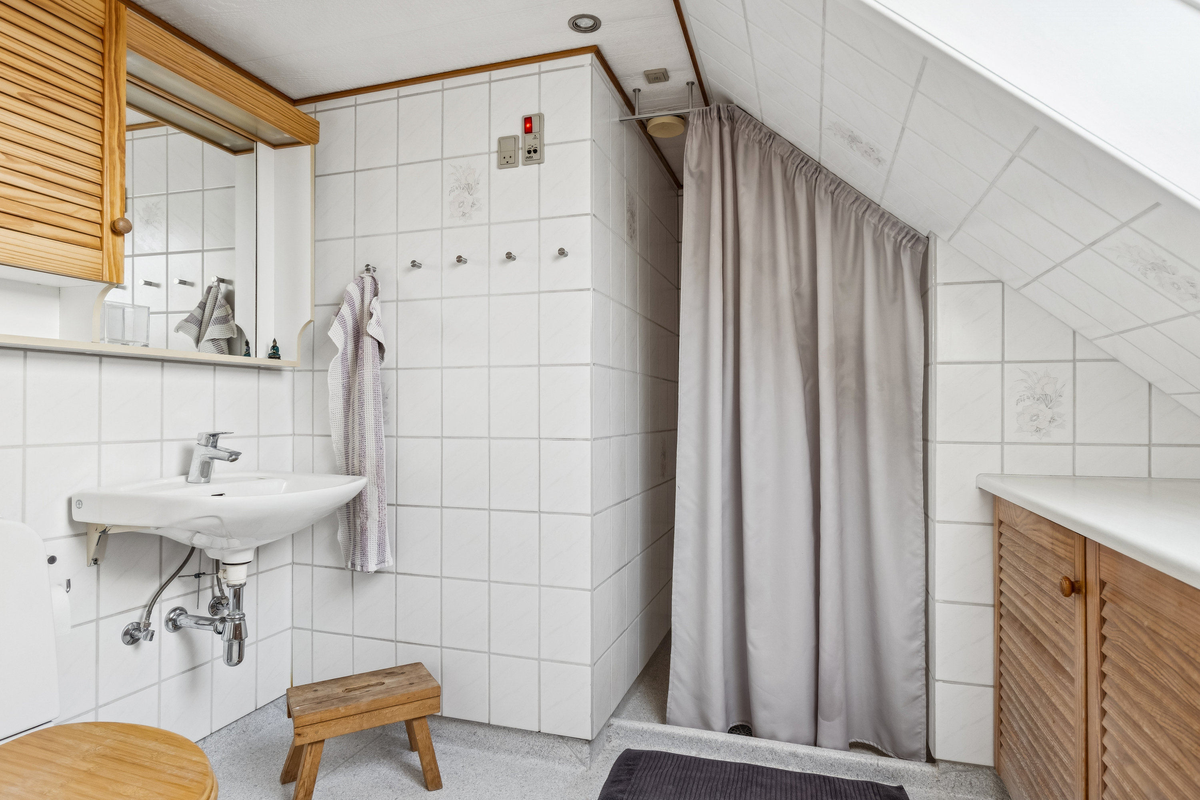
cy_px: 400
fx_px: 700
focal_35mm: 21
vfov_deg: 59.5
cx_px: 600
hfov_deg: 81.2
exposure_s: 1/13
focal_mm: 14
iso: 200
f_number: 8
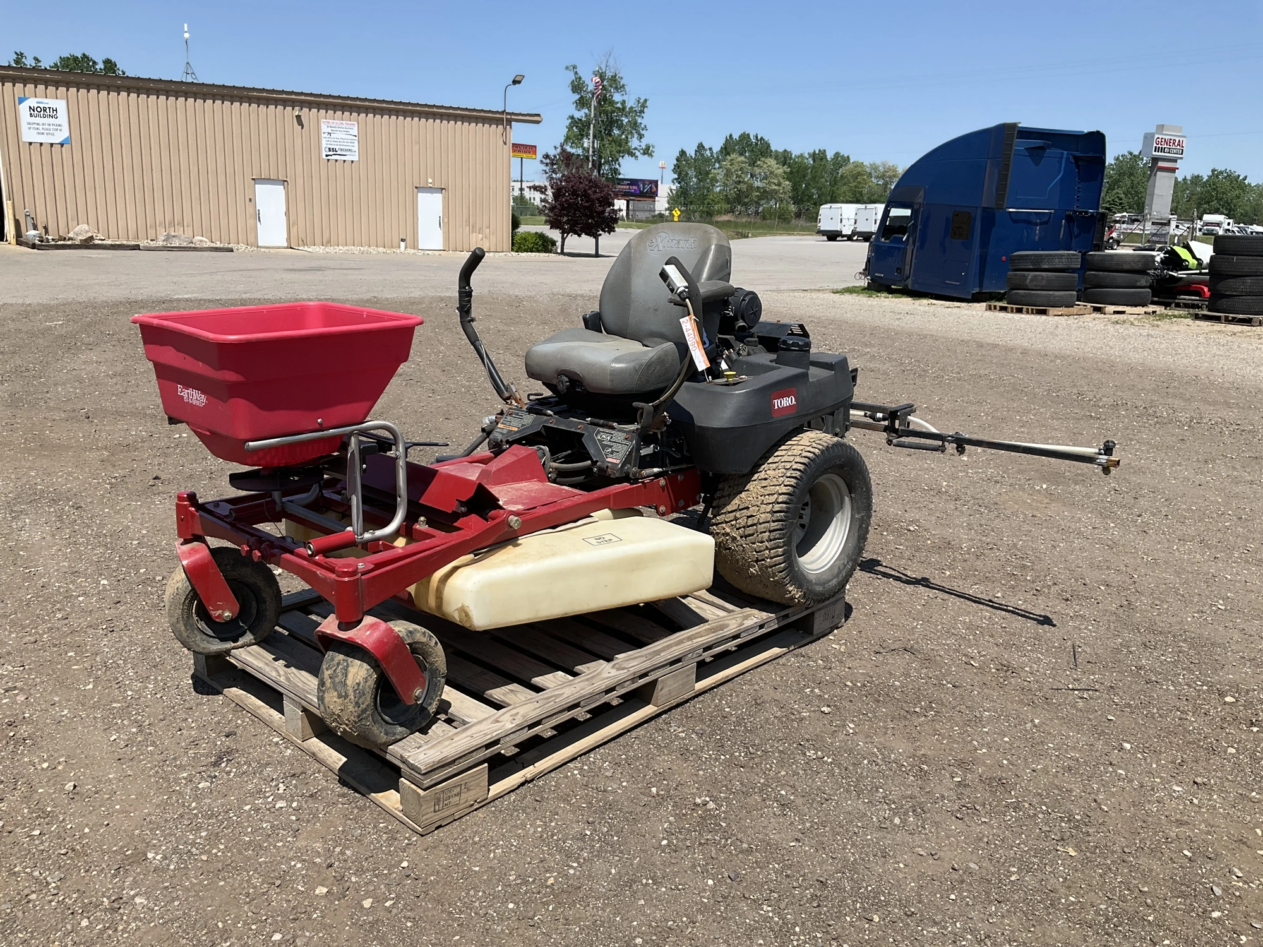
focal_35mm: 29
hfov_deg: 61.7
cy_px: 474
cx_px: 632
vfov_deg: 48.2
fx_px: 1058
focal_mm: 3
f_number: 1.8
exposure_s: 1/1912
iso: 25
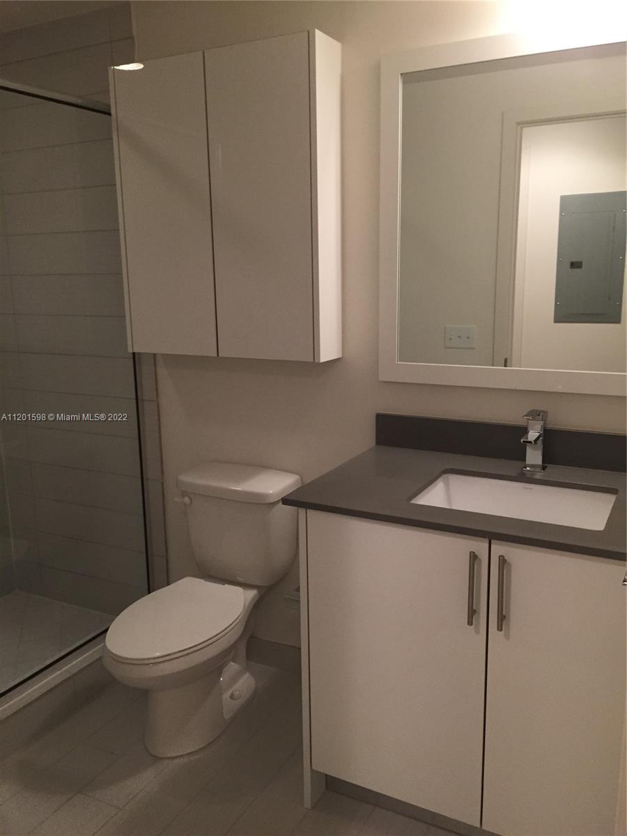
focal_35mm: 29
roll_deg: +1.2
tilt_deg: -12.3
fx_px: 700
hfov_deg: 48.2
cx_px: 314
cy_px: 418
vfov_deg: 61.7
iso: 160
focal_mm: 4.15
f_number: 2.2
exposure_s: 1/30
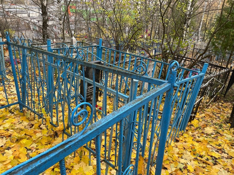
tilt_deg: -21.7
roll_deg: -2.4
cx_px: 117
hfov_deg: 67.3
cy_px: 88
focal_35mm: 26
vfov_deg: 53.1
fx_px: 176
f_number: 1.6
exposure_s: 1/128
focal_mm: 4.2
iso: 32
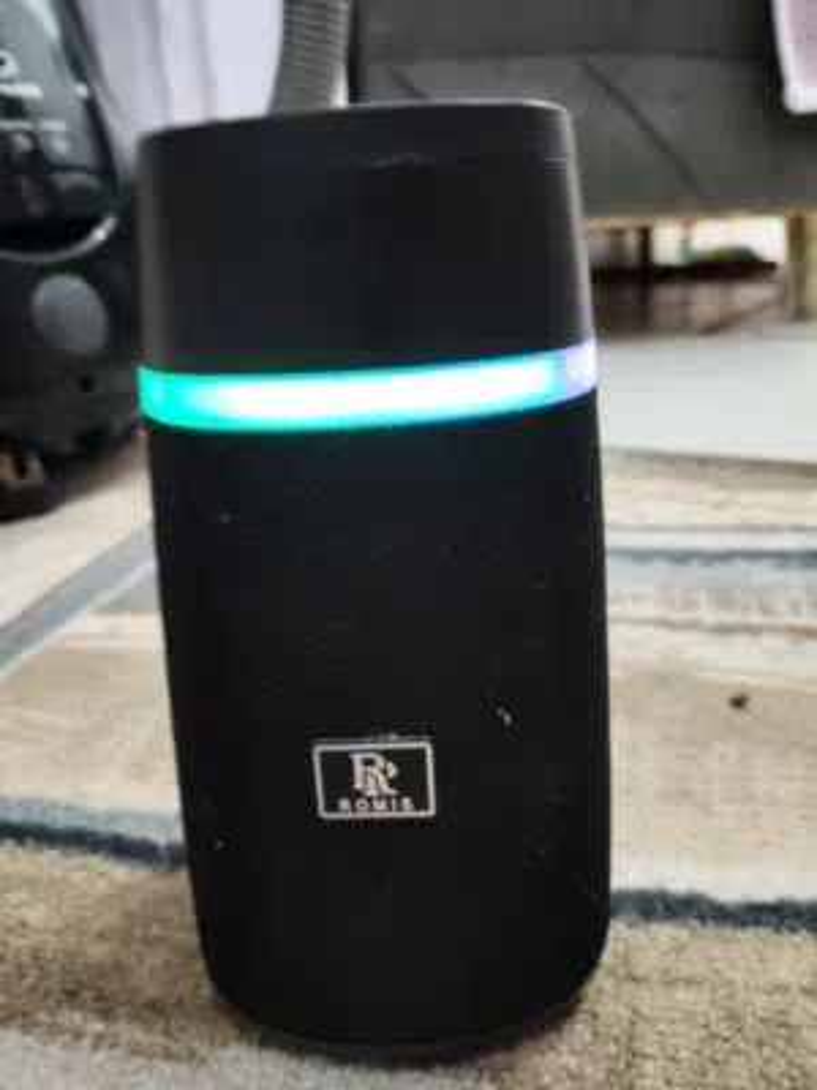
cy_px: 545
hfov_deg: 54.9
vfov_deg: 69.4
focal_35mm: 25
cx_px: 408
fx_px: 787
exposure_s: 1/20
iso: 248
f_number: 1.8
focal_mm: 4.15
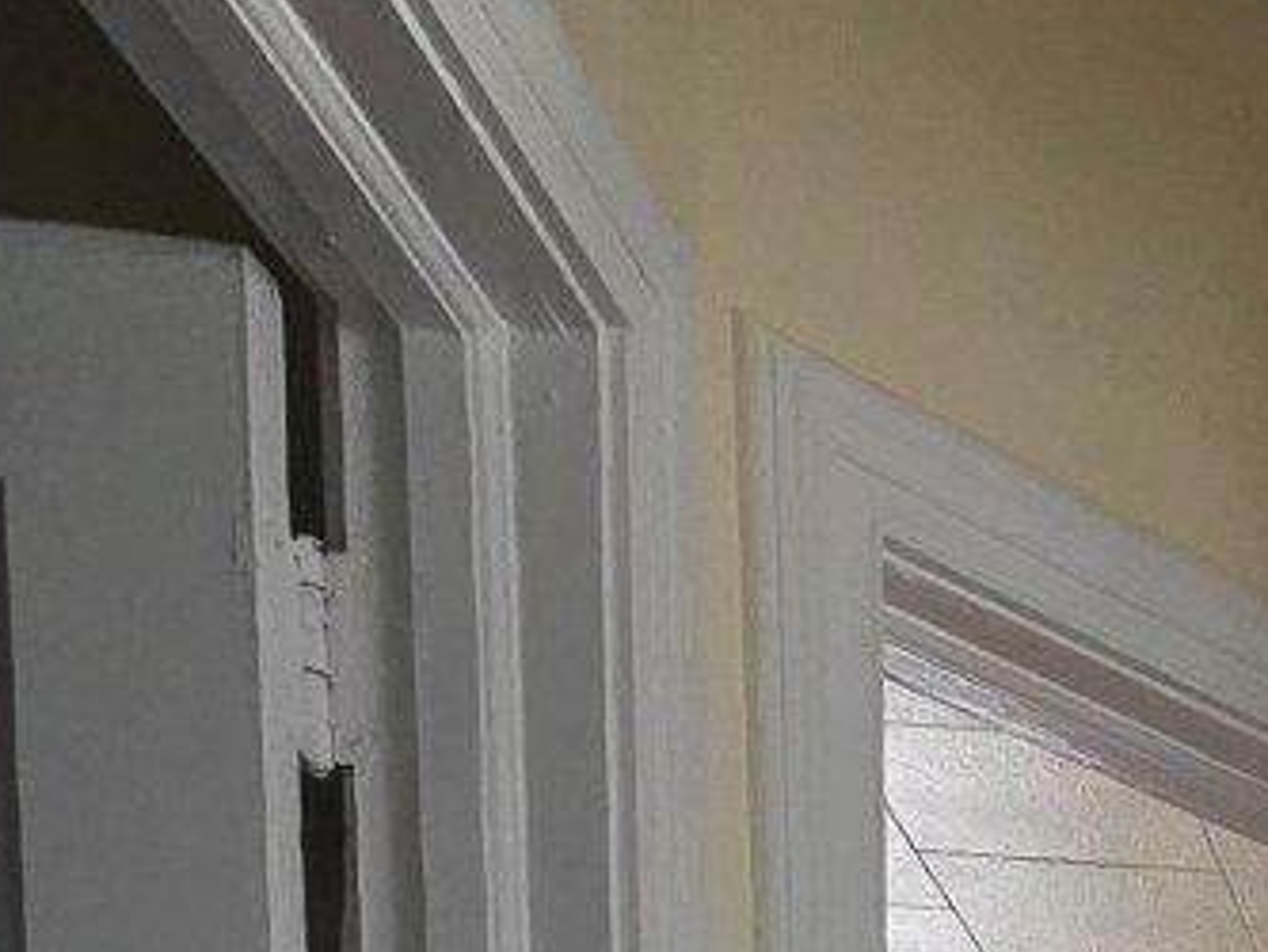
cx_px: 2018
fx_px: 2931
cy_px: 2517
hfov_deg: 20.2
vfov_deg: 12.6
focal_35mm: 80
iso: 500
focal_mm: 2.2
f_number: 1.9
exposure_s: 1/359
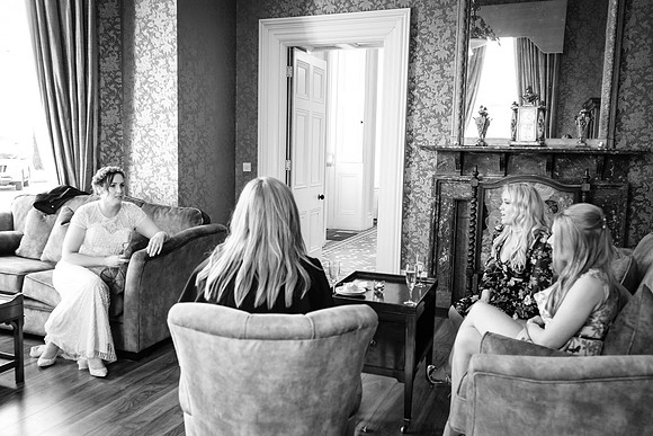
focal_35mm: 31
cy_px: 218
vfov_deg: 42.7
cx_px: 297
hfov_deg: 60.6
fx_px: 557
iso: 1000
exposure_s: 1/160
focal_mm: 18.2
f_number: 2.8
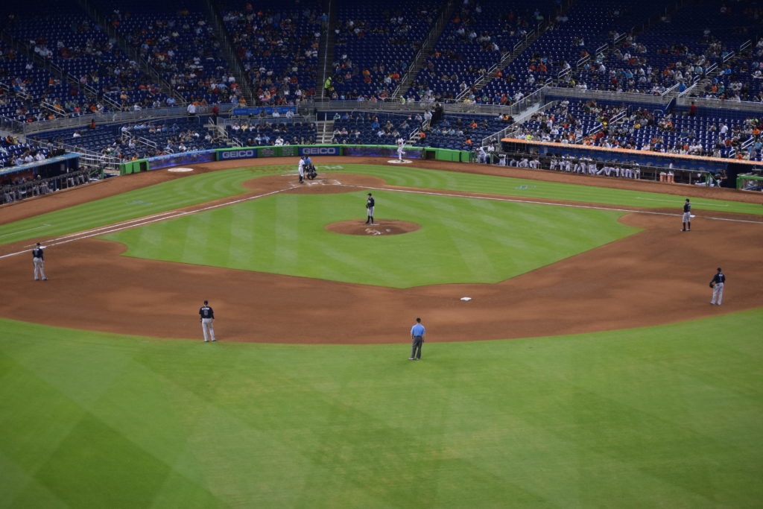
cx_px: 382
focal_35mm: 93
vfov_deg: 14.7
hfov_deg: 21.9
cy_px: 254
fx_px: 1971
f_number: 4
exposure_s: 1/500
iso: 1100
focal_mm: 62
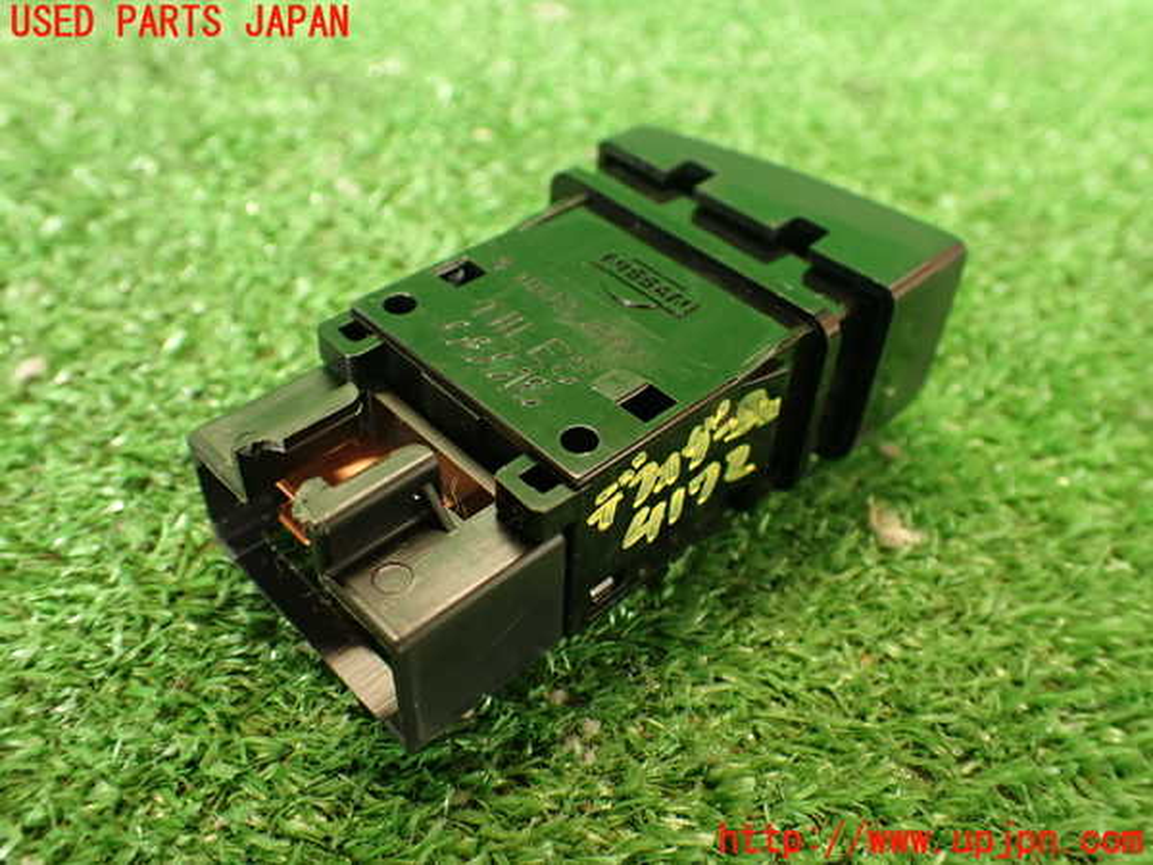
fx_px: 1066
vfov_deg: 44.2
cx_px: 576
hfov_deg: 56.8
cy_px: 432
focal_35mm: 32
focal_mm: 5.79
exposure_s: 1/30
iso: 320
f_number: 2.4
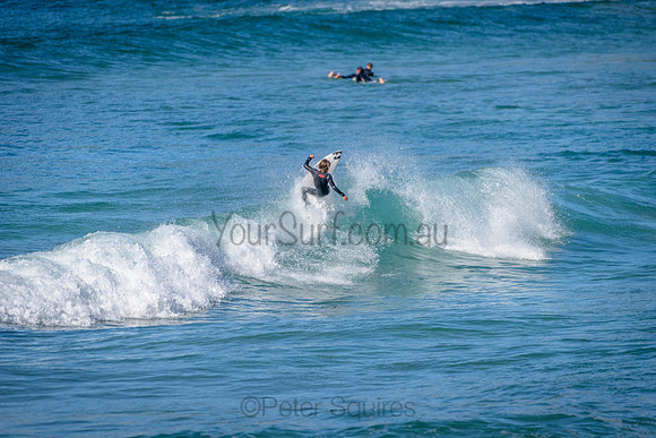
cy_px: 219
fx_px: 9113
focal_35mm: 500
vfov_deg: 2.8
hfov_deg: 4.1
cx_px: 328
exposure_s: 1/2000
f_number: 5.6
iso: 160
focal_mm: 500
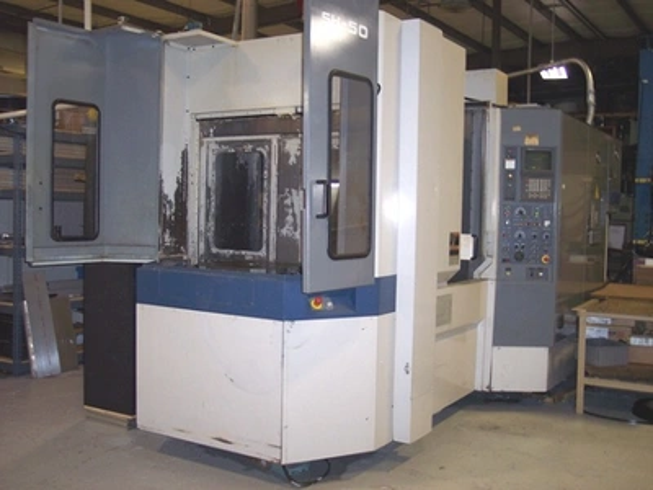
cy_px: 245
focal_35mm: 38
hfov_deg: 49.0
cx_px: 326
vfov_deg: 37.7
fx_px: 717
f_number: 2.8
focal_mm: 8
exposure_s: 1/30
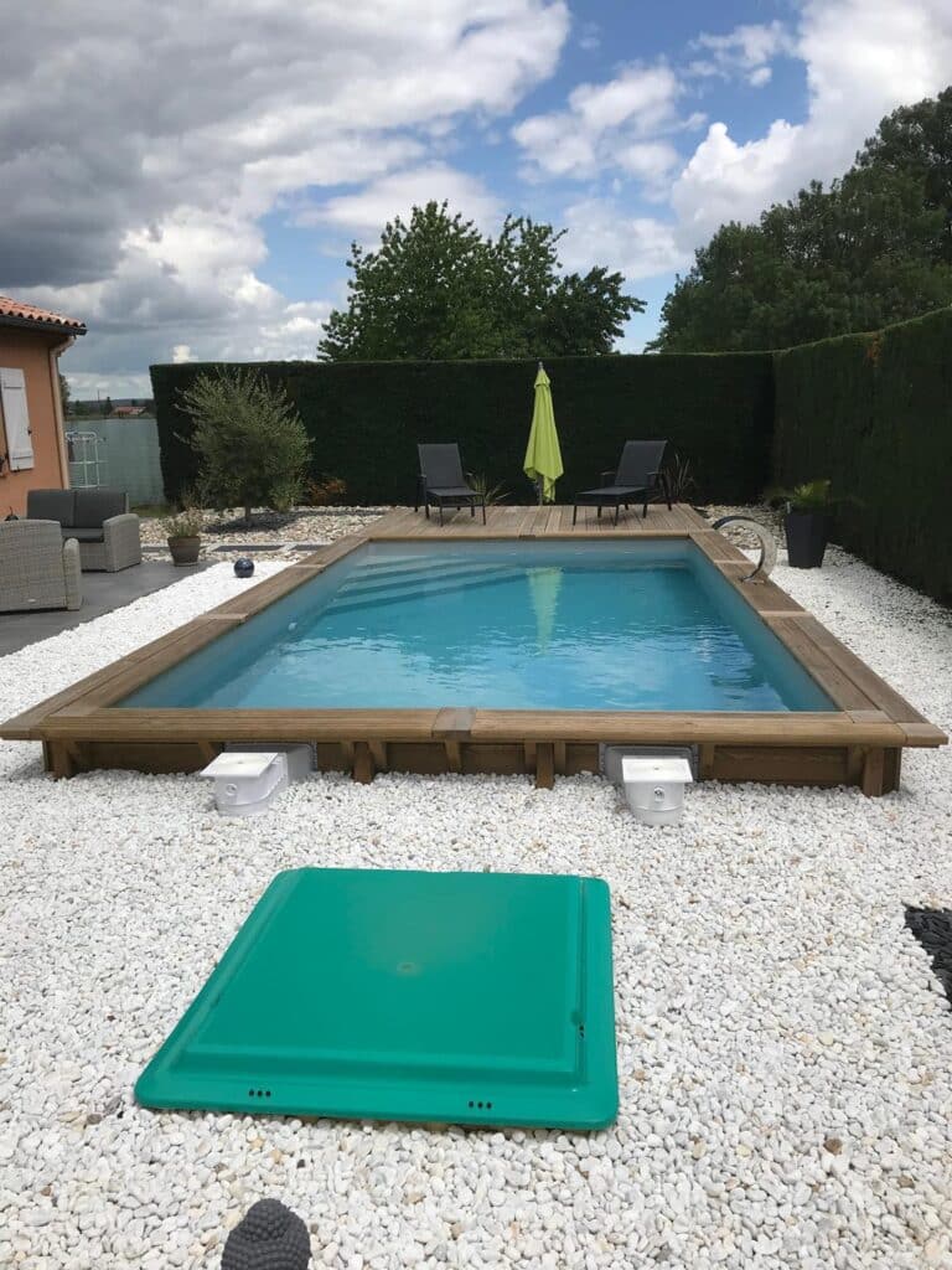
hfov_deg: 49.7
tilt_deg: -11.5
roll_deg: +2.0
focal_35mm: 28
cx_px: 476
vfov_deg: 63.4
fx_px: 1027
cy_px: 635
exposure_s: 1/3831
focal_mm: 3.99
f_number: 1.8
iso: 20
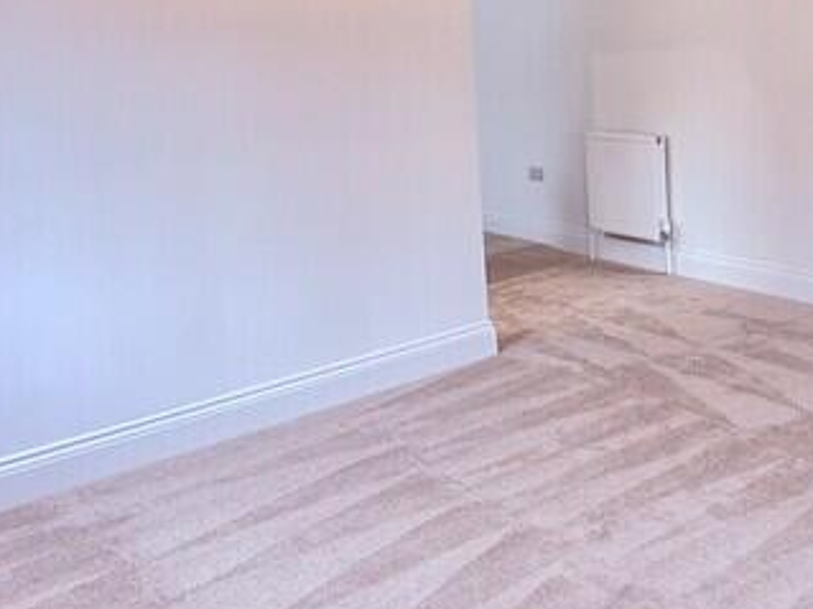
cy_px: 153
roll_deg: +1.2
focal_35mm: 45
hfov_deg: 38.8
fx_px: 1056
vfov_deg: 31.6
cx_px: 747
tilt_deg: -6.5
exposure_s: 1/100
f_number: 2.2
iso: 125
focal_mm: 2.22
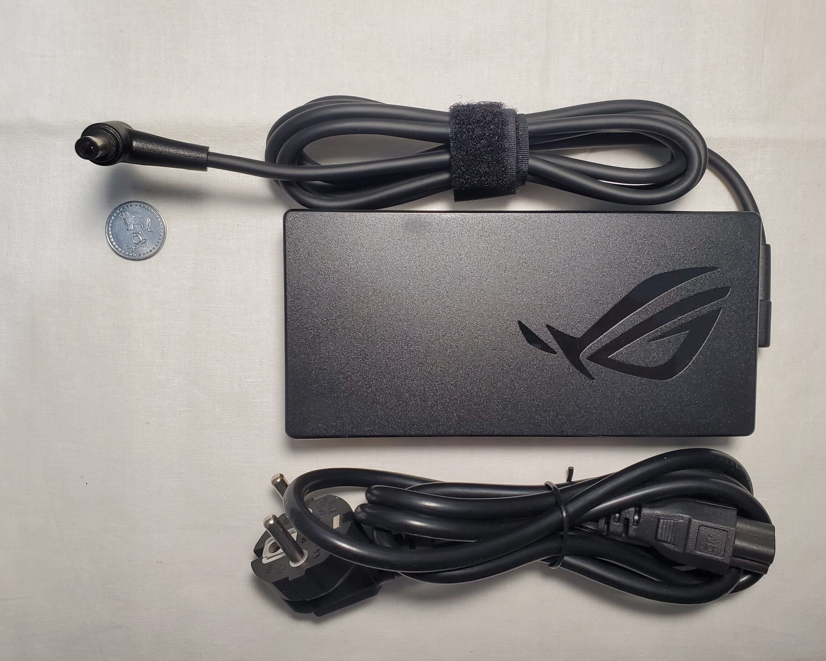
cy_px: 335
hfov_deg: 62.2
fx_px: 684
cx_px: 438
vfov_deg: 51.5
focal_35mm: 28
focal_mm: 4.3
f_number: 2.4
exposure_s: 1/120
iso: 200
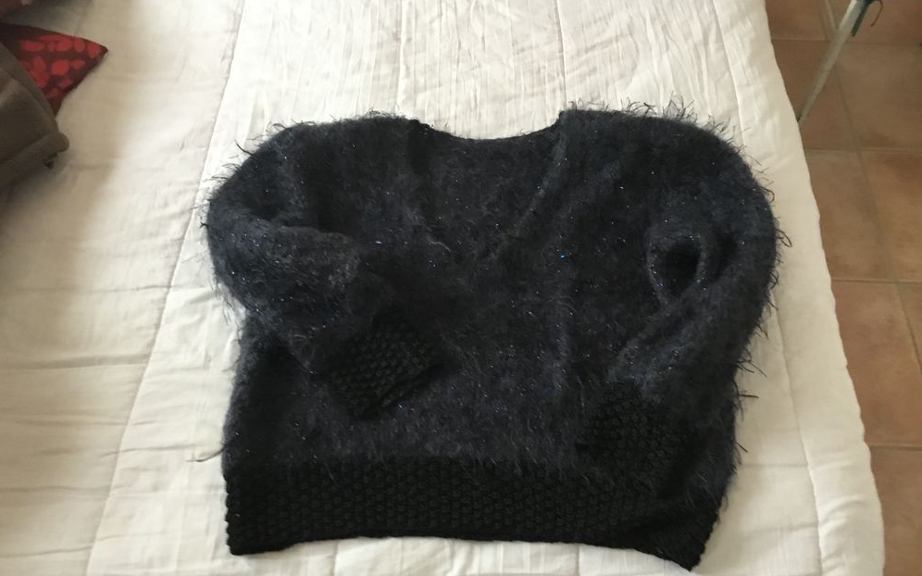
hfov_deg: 58.2
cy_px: 315
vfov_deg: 38.3
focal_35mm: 33
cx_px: 460
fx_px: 829
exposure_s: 1/33
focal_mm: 3.3
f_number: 2.4
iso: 200
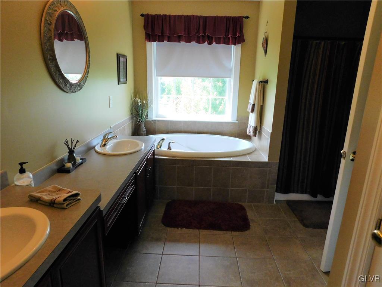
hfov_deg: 73.9
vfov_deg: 58.9
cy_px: 144
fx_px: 254
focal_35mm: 23
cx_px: 191
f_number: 3
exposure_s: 1/200
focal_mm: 4
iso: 400
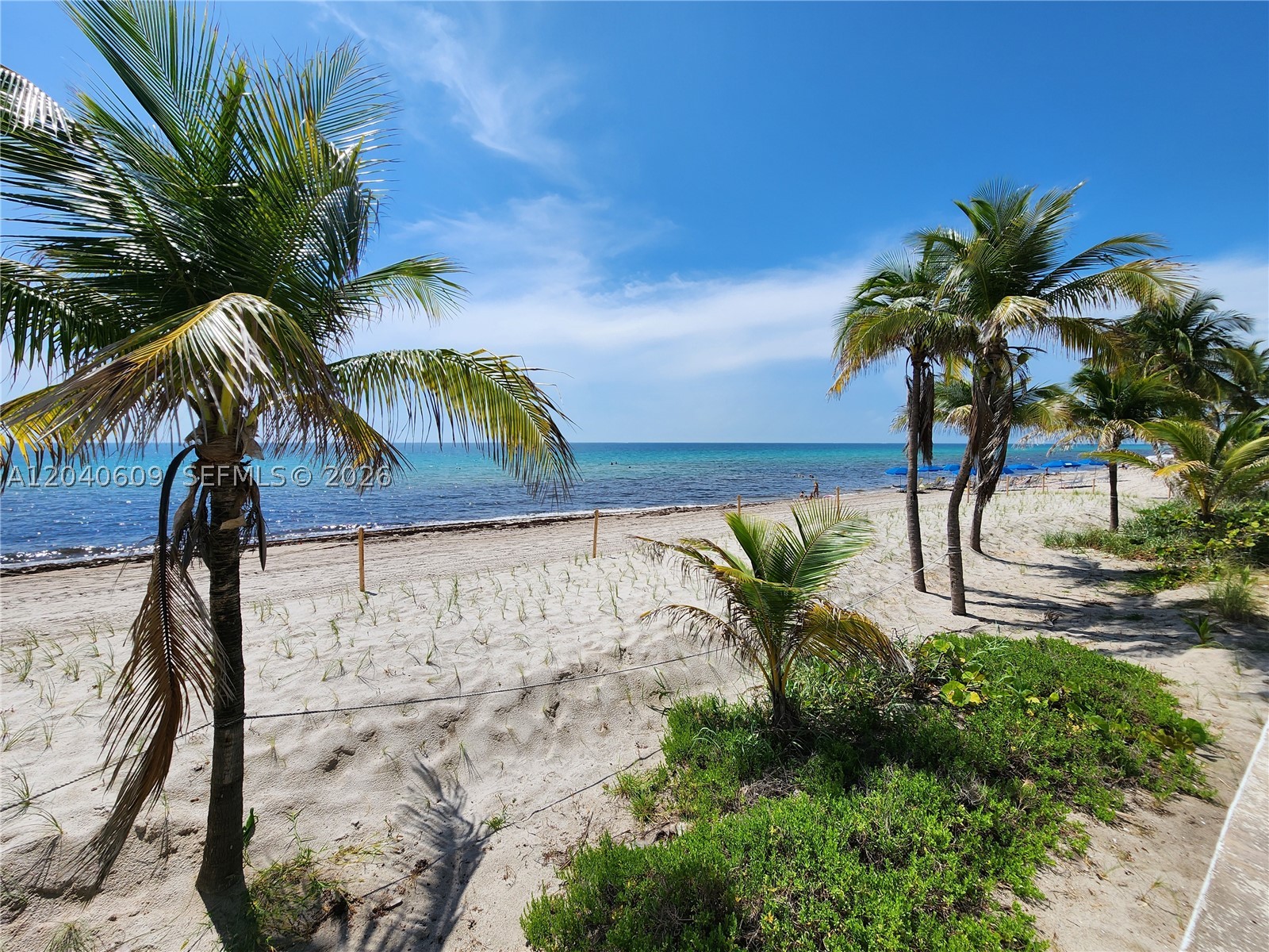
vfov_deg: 89.9
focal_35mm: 13
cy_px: 476
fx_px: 477
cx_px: 634
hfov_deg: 106.2
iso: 50
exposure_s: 1/3483
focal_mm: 2.2
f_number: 2.2
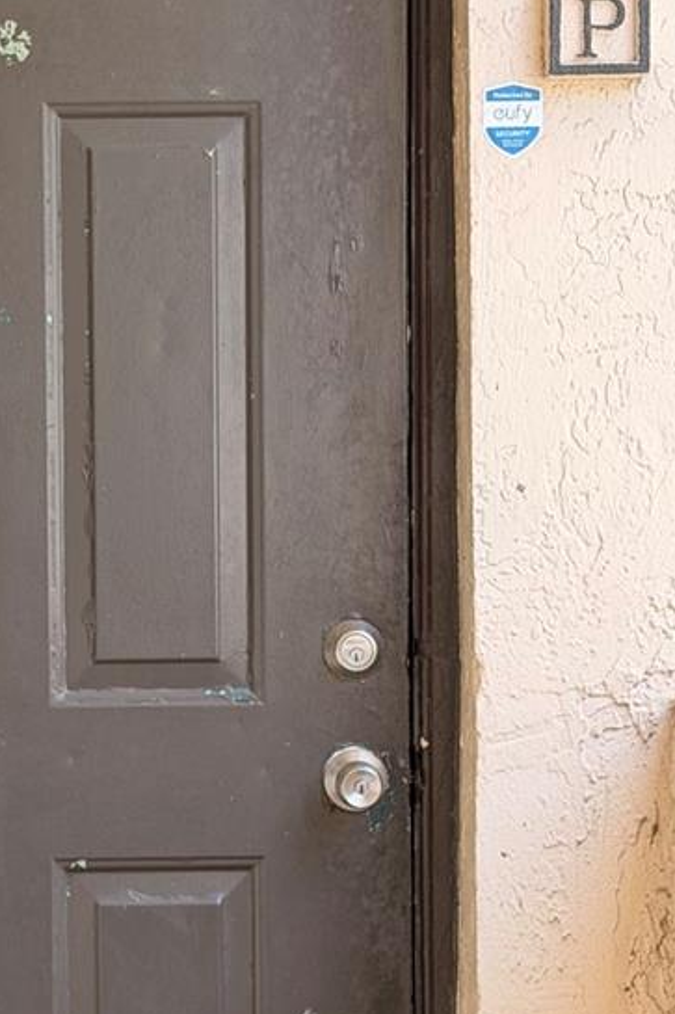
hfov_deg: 12.3
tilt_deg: -3.2
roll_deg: +0.9
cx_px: 26
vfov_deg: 18.6
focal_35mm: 110
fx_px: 3095
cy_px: 579
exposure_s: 1/166
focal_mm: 6.76
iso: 64
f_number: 1.78
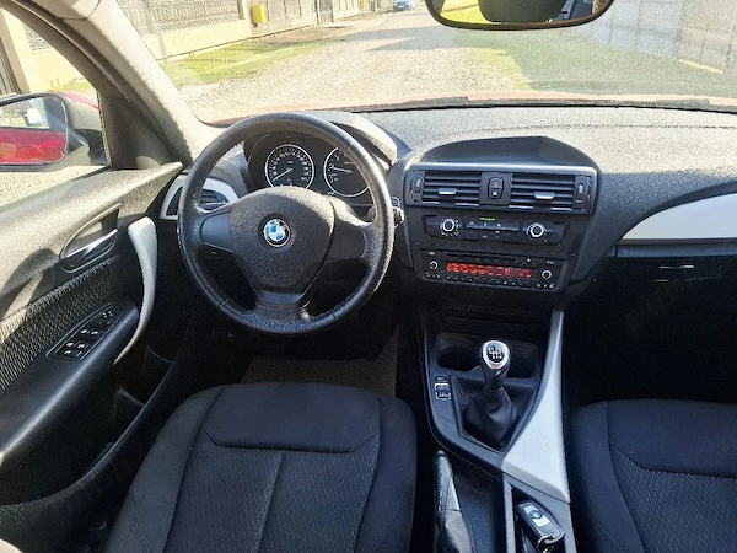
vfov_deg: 58.9
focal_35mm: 23
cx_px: 368
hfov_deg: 73.9
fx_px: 490
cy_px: 276
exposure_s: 1/154
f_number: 1.8
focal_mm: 5.54
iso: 50
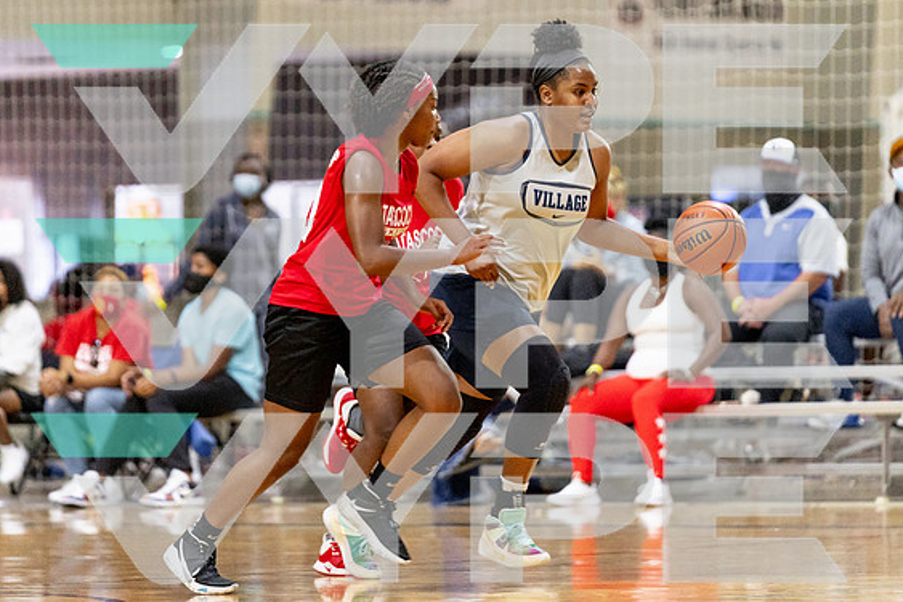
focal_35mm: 275
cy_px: 220
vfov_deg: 5.0
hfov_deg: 7.5
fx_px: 6895
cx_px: 429
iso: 2500
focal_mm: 200
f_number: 2.8
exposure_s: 1/800
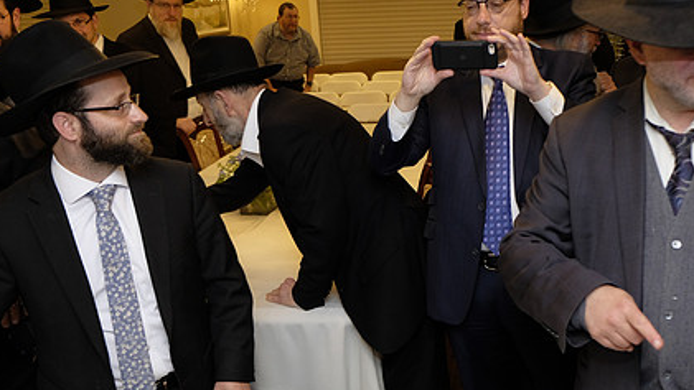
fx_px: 718
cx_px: 453
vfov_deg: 30.4
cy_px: 213
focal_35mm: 39
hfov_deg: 50.8
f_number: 2.8
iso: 800
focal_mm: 18
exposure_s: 1/180
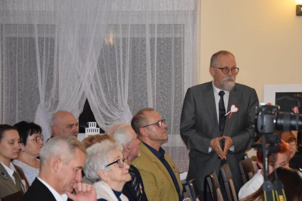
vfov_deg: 13.0
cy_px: 100
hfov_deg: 19.5
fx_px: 881
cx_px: 151
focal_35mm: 105
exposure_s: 1/60
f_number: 5.3
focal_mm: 70
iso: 3200
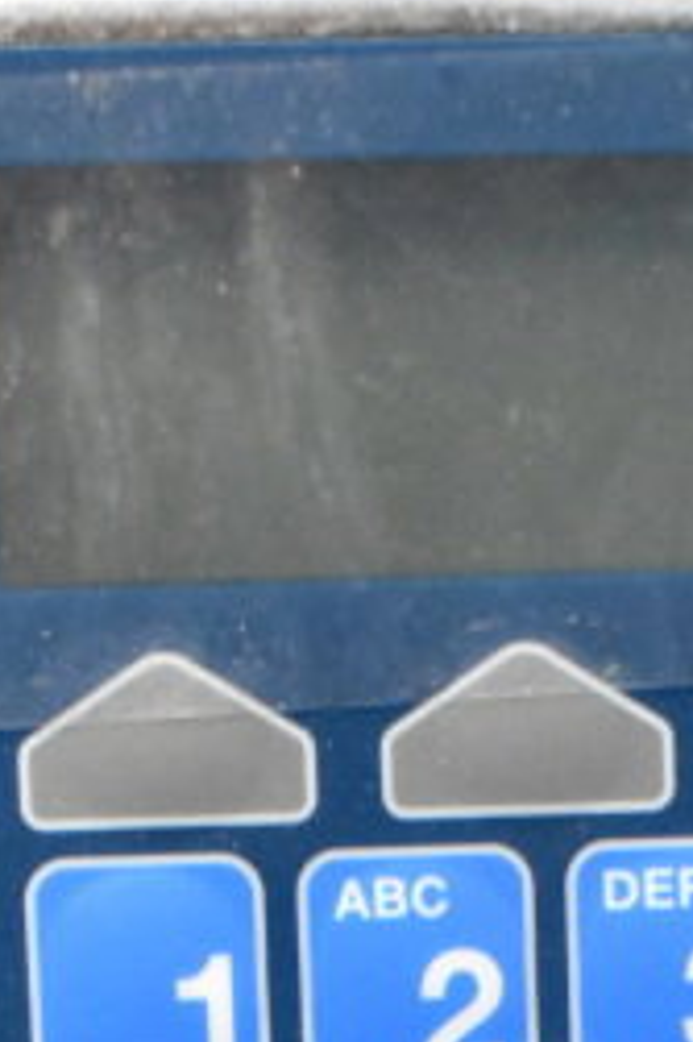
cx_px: 701
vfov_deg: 11.6
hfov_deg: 8.0
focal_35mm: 170
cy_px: 1534
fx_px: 4910
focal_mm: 31
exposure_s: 1/160
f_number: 6.3
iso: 6400
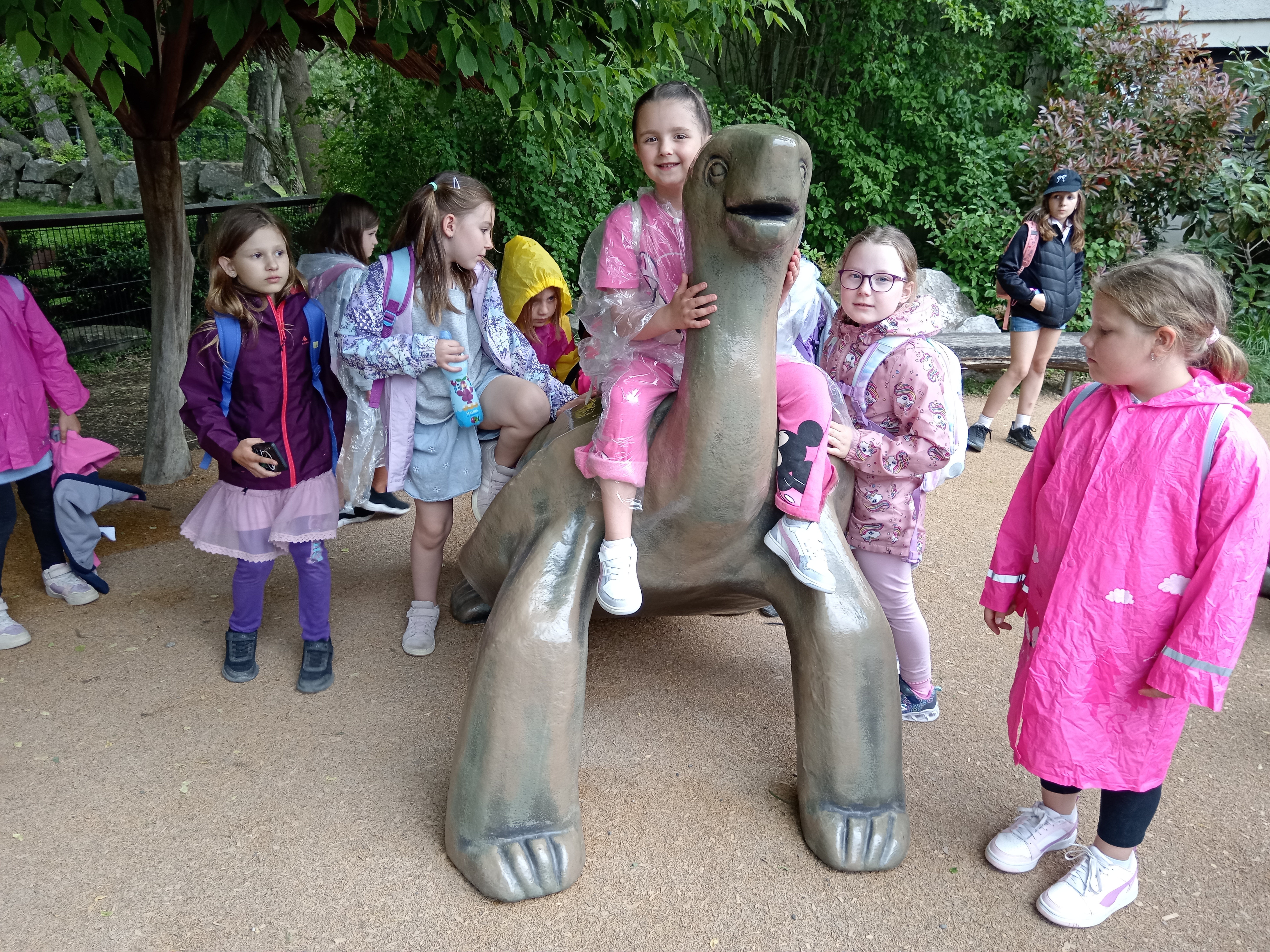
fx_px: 991
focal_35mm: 27
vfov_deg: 51.4
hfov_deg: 65.3
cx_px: 635
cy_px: 476
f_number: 1.9
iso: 353
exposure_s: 1/120
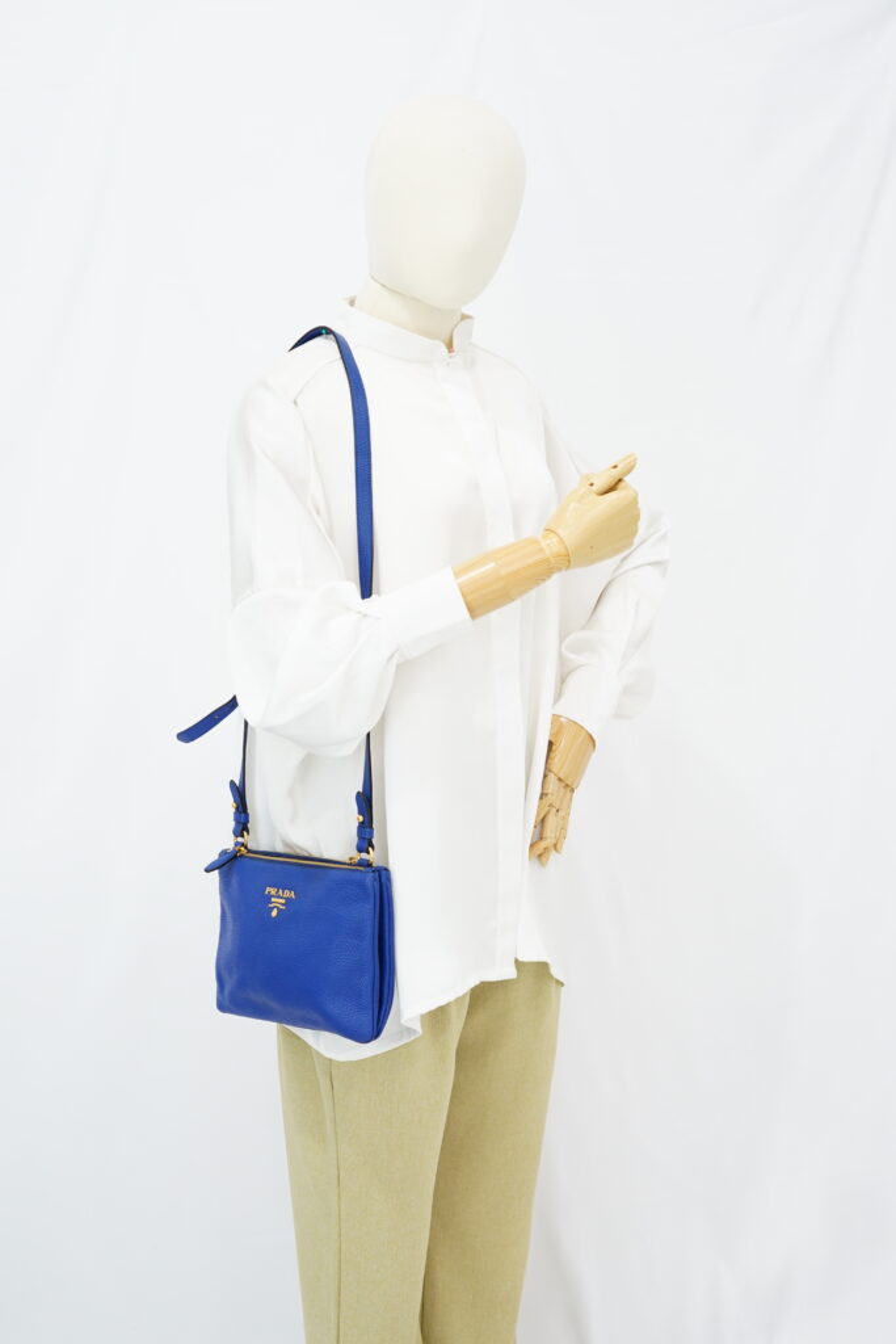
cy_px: 672
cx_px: 448
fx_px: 1866
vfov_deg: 39.6
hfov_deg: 27.0
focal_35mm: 50
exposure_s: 1/10
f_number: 5.6
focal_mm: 50
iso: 640
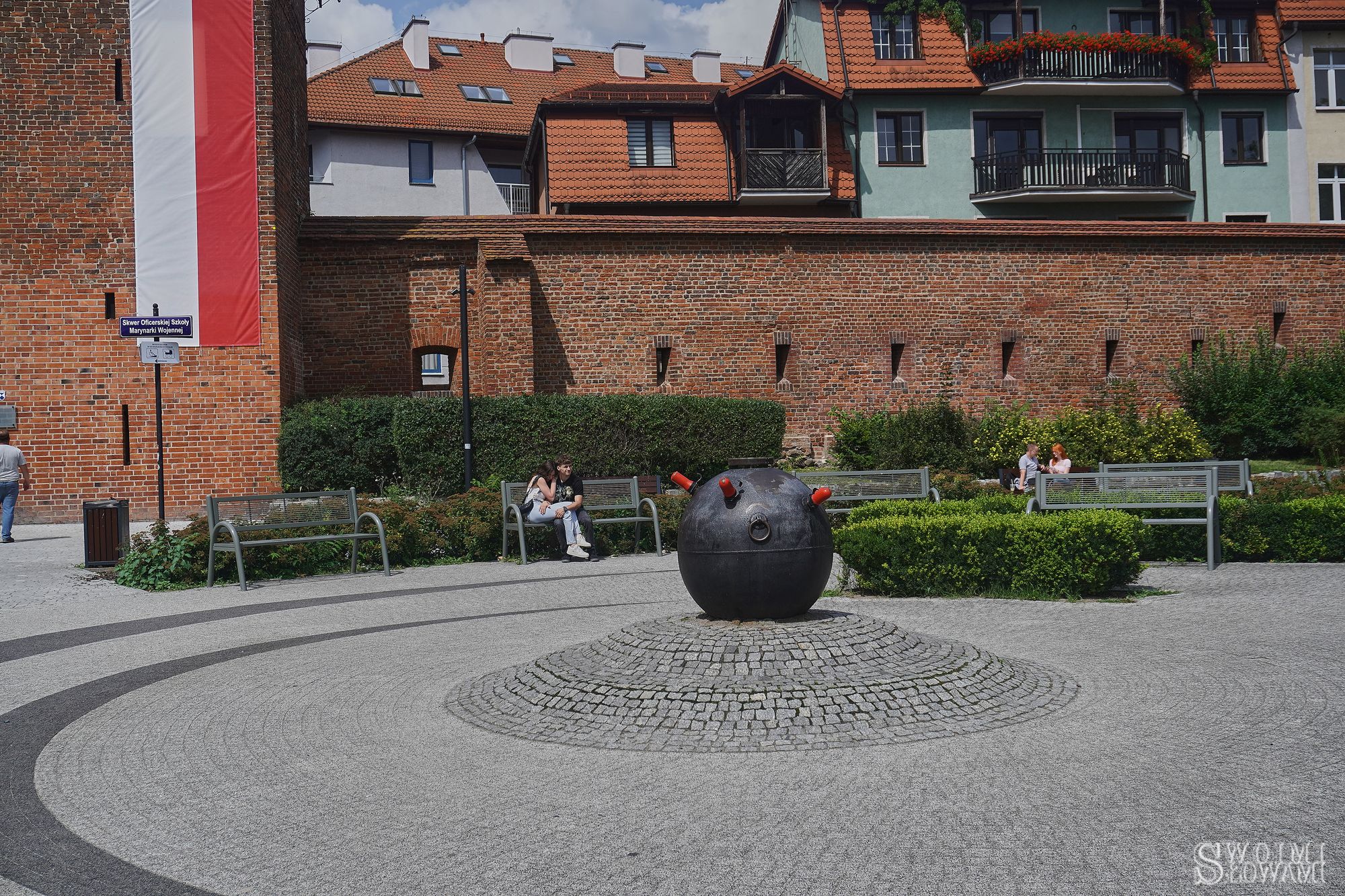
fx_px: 1457
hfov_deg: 49.6
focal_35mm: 39
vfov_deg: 34.2
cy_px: 448
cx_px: 672
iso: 200
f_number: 5.6
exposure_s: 1/1250
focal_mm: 26
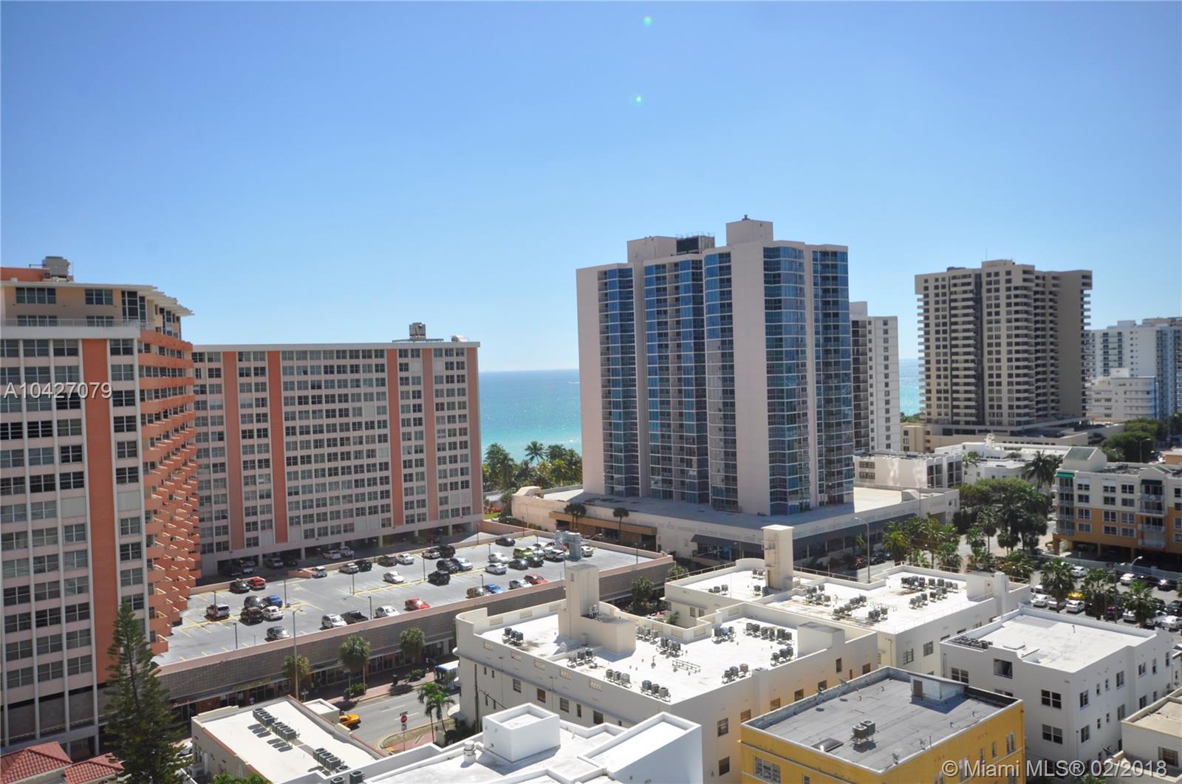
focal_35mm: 30
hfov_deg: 62.0
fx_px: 984
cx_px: 591
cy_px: 392
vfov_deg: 43.5
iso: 200
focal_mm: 20
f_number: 10
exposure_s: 1/400
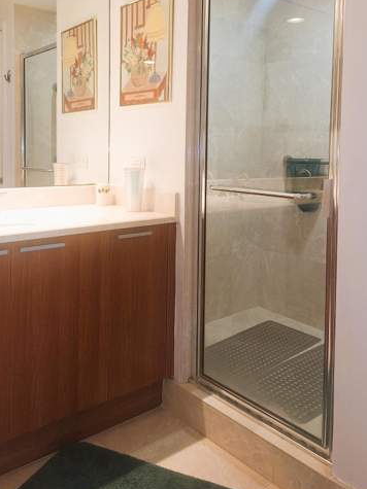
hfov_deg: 45.4
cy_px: 170
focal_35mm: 31
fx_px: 438
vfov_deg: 57.3
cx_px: 180
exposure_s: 1/40
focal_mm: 5.54
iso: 25
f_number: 1.8
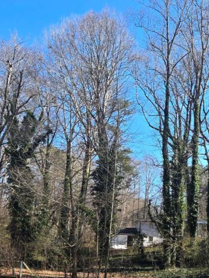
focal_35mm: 64
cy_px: 155
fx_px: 515
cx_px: 184
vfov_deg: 30.2
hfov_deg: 22.4
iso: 80
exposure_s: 1/1889
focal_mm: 5.4
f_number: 1.8
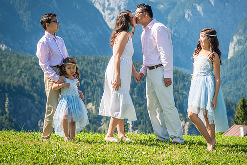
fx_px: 810
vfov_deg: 11.6
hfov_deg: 17.3
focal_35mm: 118
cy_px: 63
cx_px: 153
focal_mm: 92
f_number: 5.6
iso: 160
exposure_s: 1/500
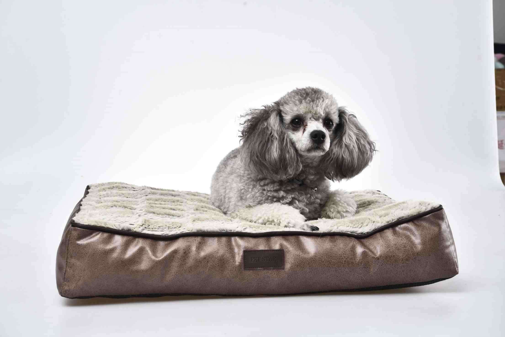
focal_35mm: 62
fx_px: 870
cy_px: 168
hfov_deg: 32.4
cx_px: 252
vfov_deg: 21.9
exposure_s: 1/125
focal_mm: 62
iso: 250
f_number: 11
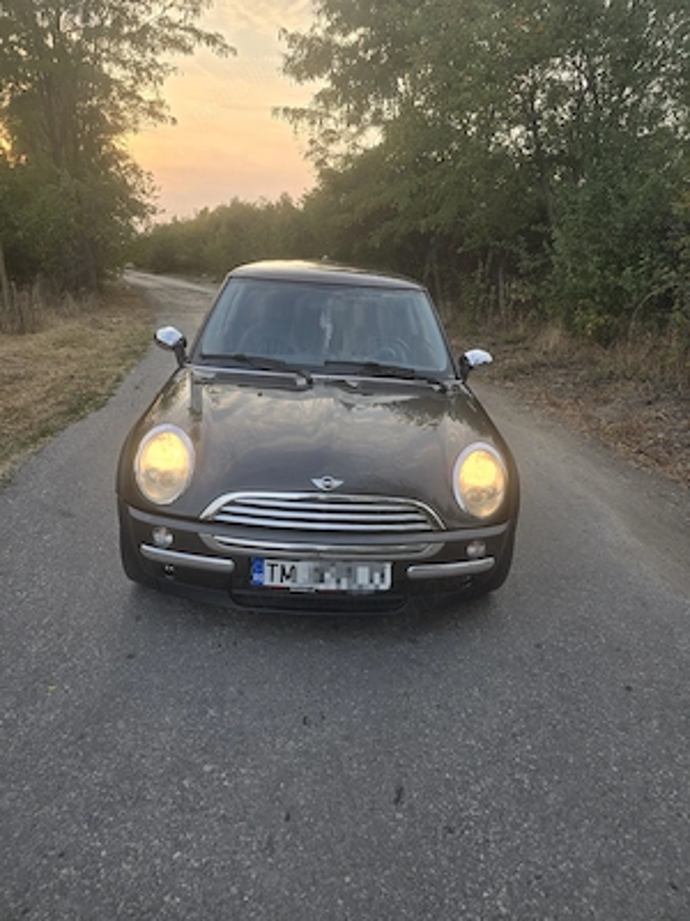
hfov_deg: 58.9
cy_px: 460
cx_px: 345
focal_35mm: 23
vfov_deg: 73.9
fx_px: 611
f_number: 1.7
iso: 25
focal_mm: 6.3
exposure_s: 1/182
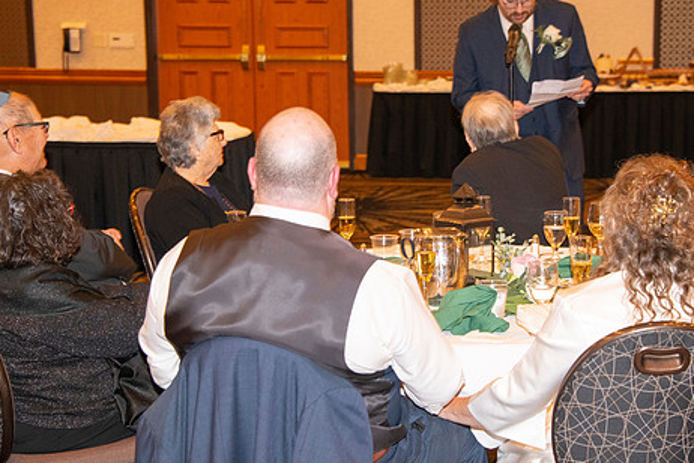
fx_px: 1889
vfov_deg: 14.0
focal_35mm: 98
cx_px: 394
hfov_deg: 20.8
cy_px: 208
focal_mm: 78
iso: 2000
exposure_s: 1/60
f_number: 5.6
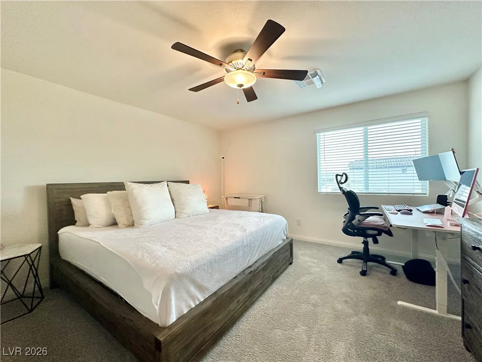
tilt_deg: +0.1
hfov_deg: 102.1
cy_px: 181
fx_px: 195
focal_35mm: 14
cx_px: 241
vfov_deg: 85.7
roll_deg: +1.3
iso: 320
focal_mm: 2.22
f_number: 2.2
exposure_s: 1/120
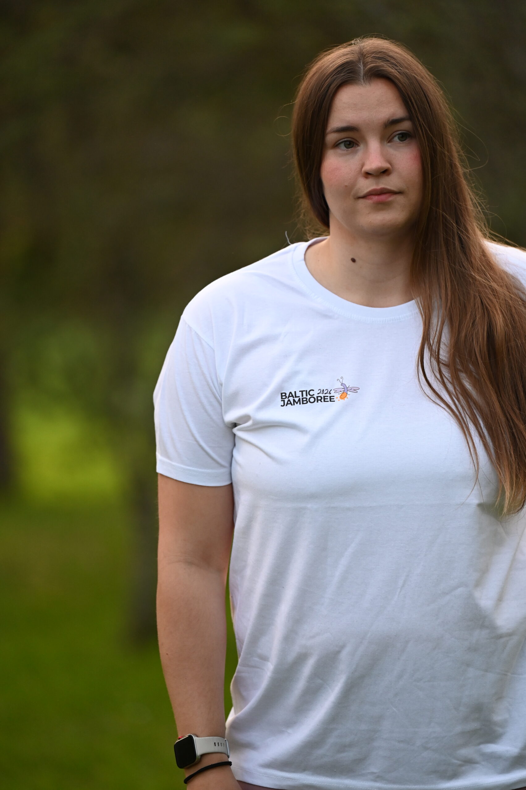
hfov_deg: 6.9
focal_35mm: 200
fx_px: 4390
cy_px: 395
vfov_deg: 10.3
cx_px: 263
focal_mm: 200
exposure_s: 1/800
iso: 1600
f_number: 2.8
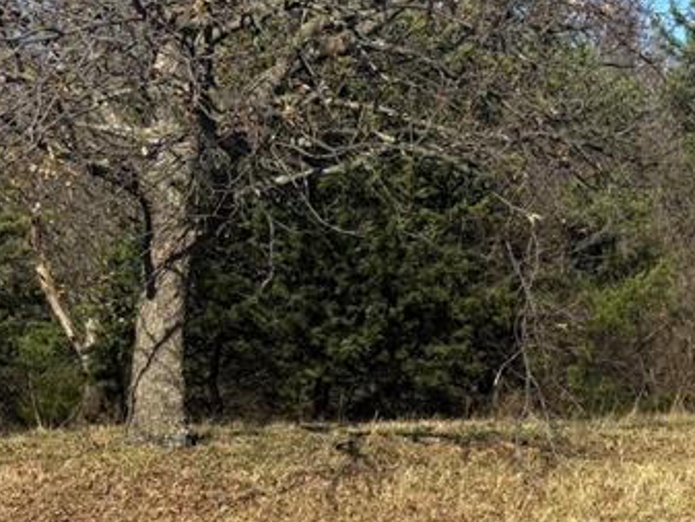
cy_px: 254
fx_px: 1587
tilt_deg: +1.1
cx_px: 800
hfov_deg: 23.0
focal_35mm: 79
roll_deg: -0.4
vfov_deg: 18.7
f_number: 1.6
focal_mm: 5.96
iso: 50
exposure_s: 1/2865
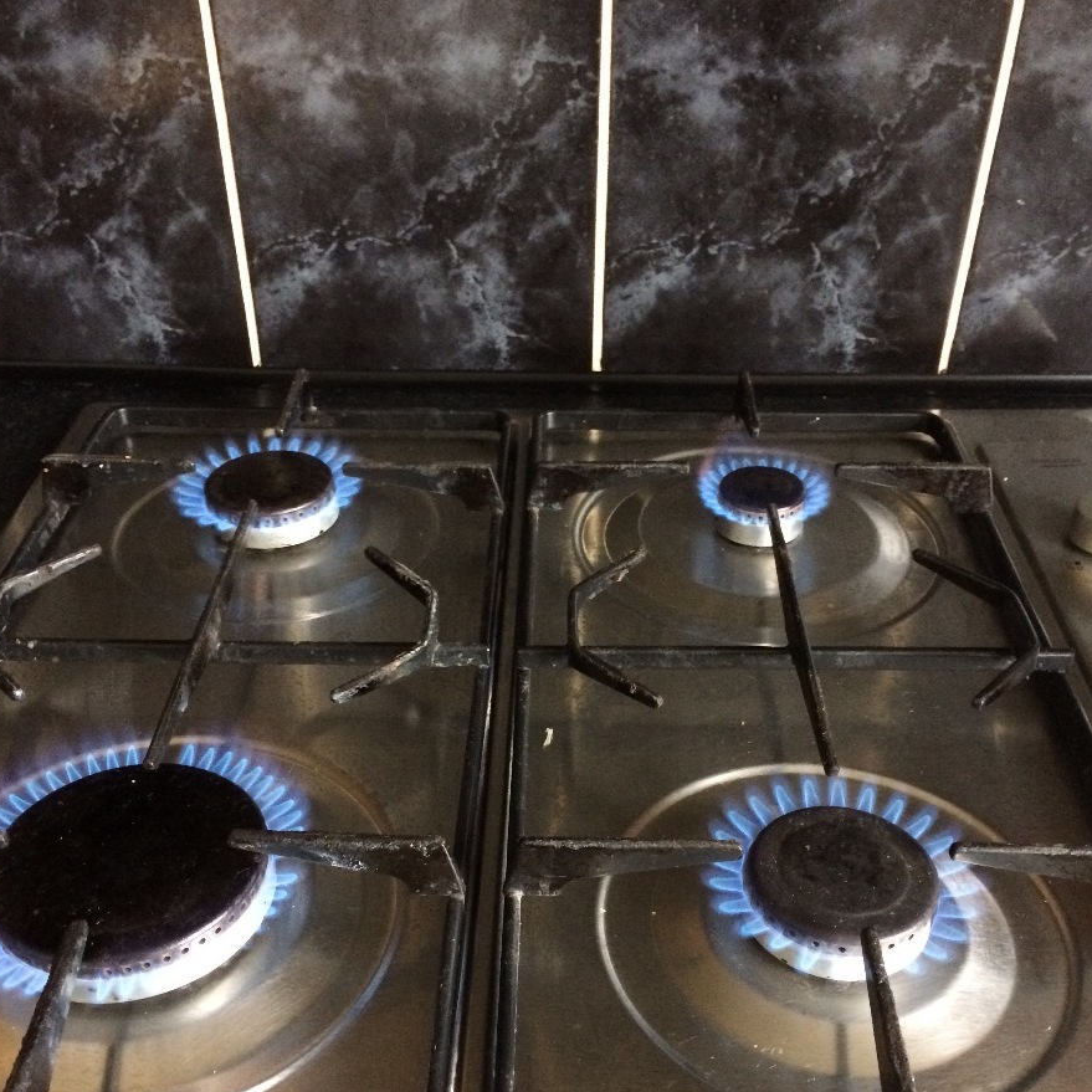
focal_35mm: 35
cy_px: 696
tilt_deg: -39.7
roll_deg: -0.1
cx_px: 542
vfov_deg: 46.7
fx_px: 1249
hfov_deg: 47.2
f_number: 2.2
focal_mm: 4.15
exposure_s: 1/17
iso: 400
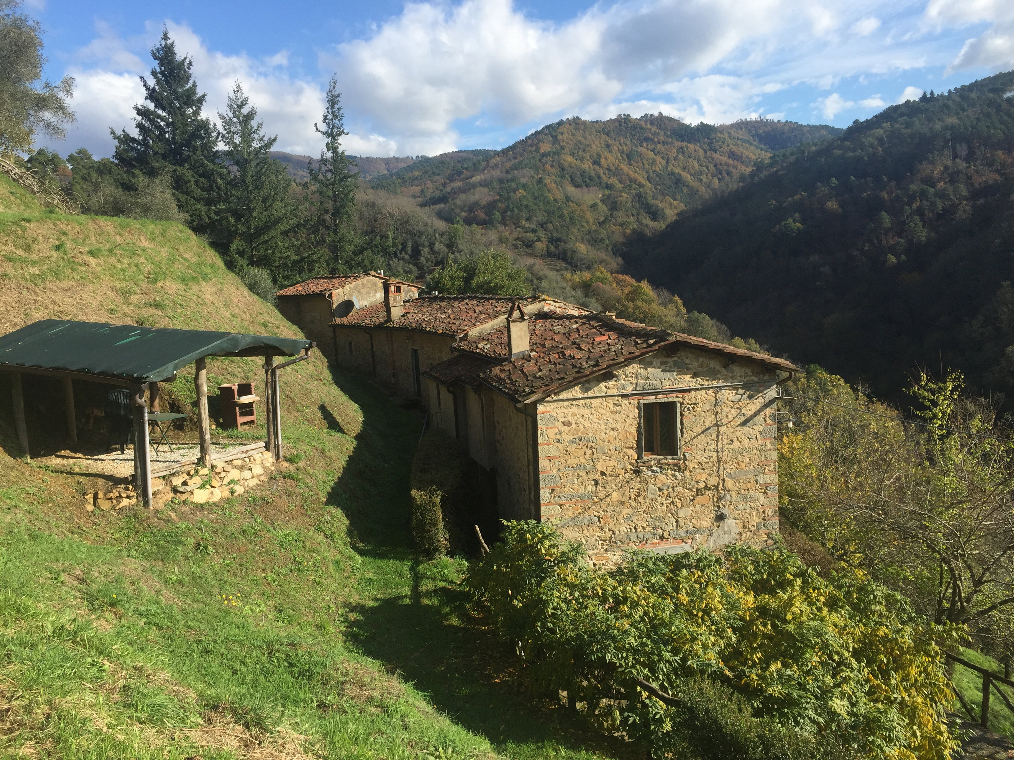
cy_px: 380
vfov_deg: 48.2
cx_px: 507
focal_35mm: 29
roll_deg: +2.0
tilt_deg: -6.4
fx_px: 849
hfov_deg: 61.7
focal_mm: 4.15
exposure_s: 1/1522
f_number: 2.2
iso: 32
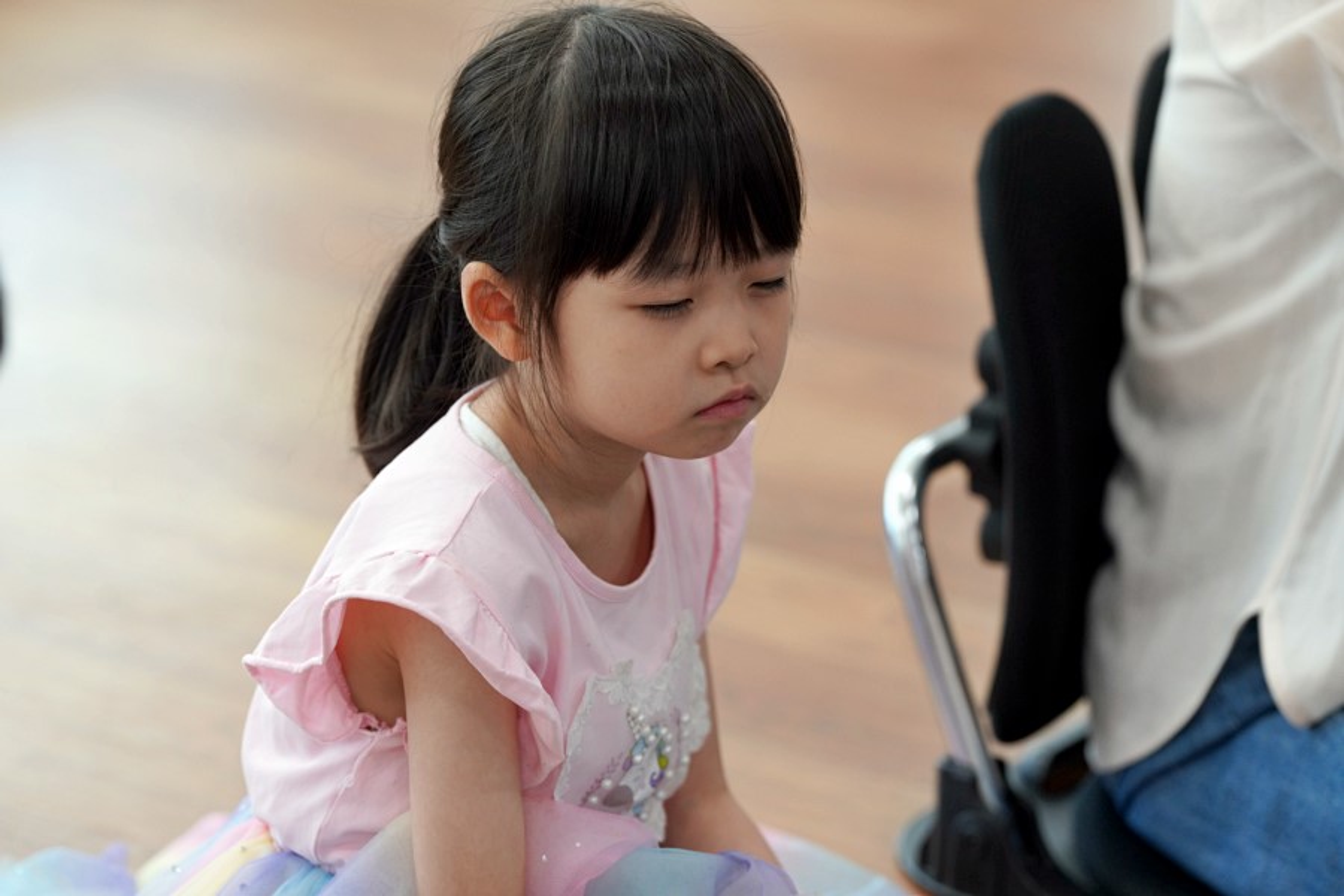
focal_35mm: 178
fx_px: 6645
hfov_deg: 11.5
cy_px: 448
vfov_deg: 7.7
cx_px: 672
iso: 1250
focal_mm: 178
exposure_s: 1/200
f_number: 4
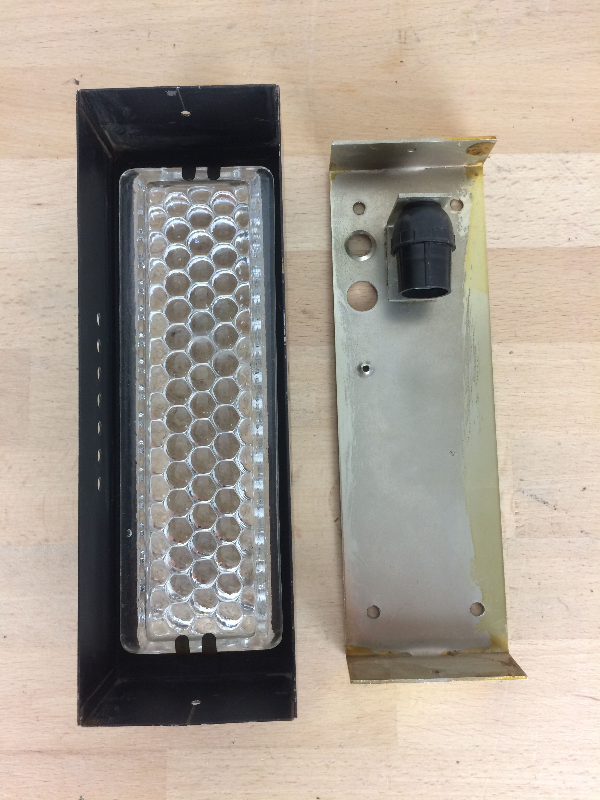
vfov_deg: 61.7
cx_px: 300
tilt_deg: -86.2
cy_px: 400
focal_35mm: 29
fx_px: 670
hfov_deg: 48.2
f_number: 2.2
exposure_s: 1/33
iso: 64
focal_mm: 4.15
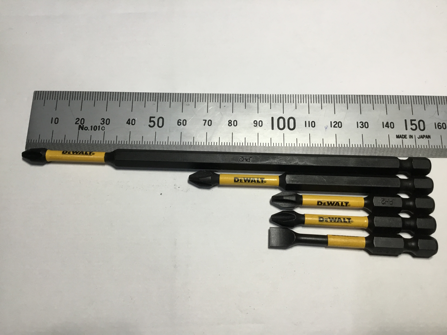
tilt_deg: -75.1
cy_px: 168
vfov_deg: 45.4
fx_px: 400
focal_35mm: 31
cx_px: 224
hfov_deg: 58.4
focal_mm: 3.3
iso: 50
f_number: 2.4
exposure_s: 1/33
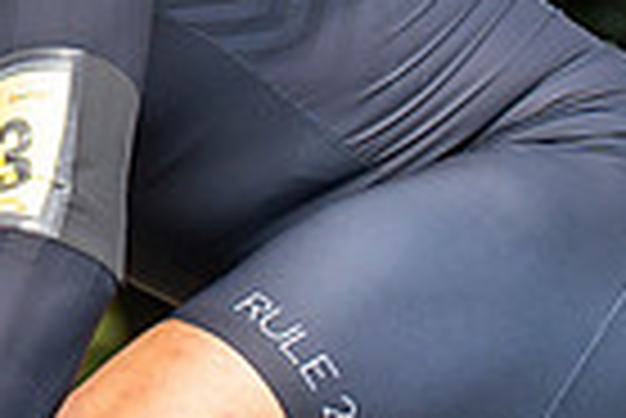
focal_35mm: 969
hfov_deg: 2.1
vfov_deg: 1.4
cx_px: -367
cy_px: 310
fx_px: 16867
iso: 125
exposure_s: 1/1000
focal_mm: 96
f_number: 4
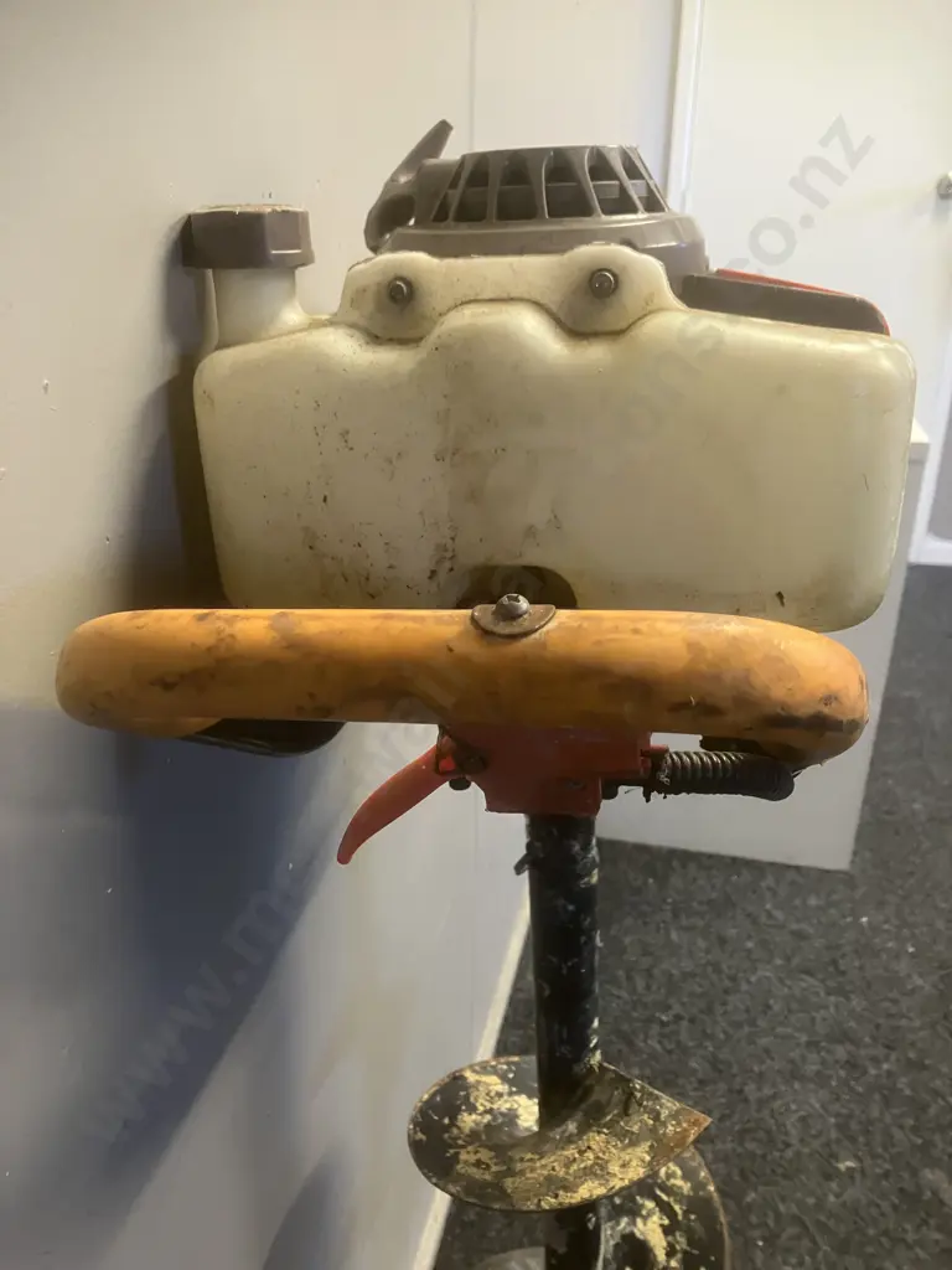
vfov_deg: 63.4
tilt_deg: -21.6
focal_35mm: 28
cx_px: 476
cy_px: 635
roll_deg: -1.2
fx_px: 1027
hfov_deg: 49.7
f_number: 1.8
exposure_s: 1/50
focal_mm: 3.99
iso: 250
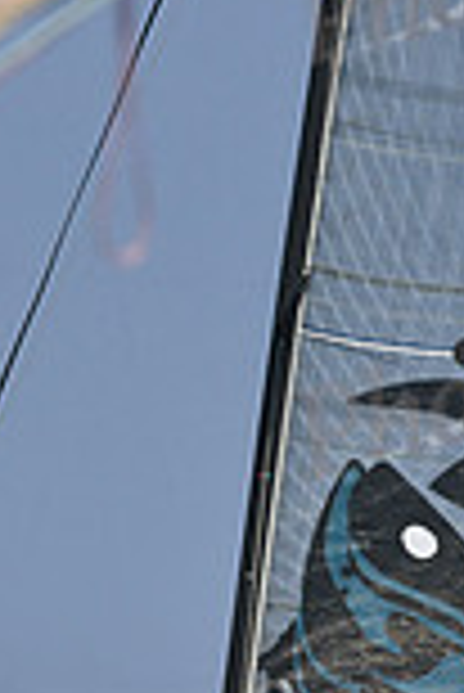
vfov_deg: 0.9
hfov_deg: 0.6
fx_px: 43592
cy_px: 659
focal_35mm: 2260
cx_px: 68
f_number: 11
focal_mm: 600
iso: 320
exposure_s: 1/1000
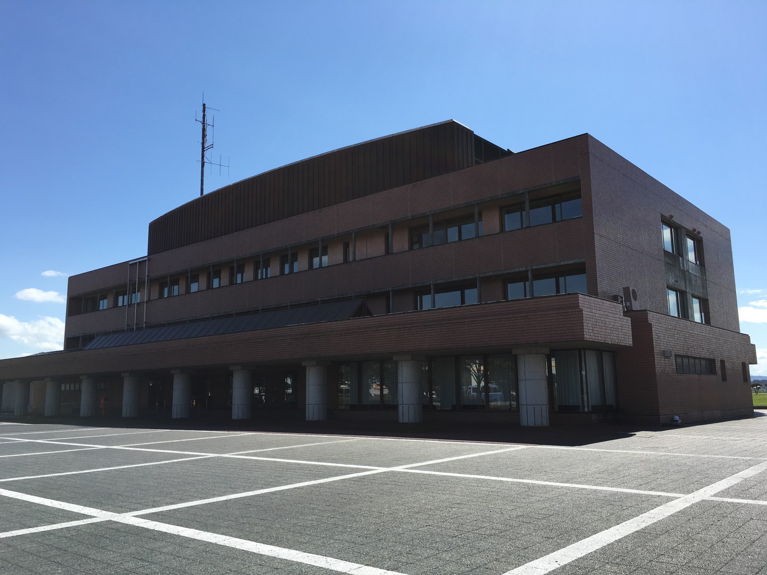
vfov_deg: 48.2
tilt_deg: +9.9
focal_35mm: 29
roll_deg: +0.3
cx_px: 384
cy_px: 288
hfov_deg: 61.7
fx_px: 643
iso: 25
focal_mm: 4.15
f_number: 2.2
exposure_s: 1/1425
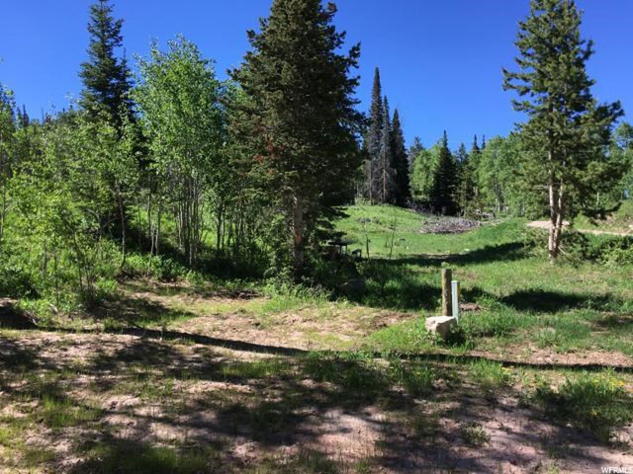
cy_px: 237
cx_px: 316
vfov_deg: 48.2
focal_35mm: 29
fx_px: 530
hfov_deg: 61.7
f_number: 2.2
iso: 25
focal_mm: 4.15
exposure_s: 1/739
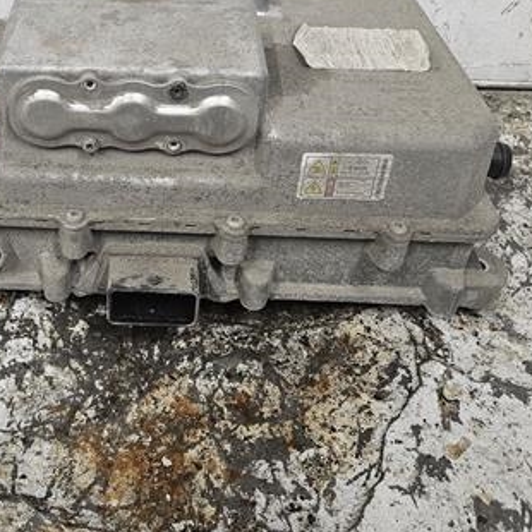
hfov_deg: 38.7
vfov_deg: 39.5
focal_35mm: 42
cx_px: 117
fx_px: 730
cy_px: 177
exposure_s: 1/100
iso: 320
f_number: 1.8
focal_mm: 5.4
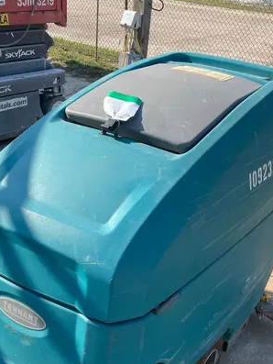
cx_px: 136
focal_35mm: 48
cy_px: 242
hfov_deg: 30.3
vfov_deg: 39.2
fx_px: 504
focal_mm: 4.2
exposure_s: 1/1887
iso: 32
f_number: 1.6
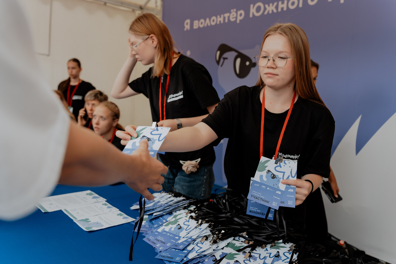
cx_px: 198
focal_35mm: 28
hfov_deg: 65.5
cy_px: 132
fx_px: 308
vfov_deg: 46.4
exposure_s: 1/400
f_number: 3.2
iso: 250
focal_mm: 28
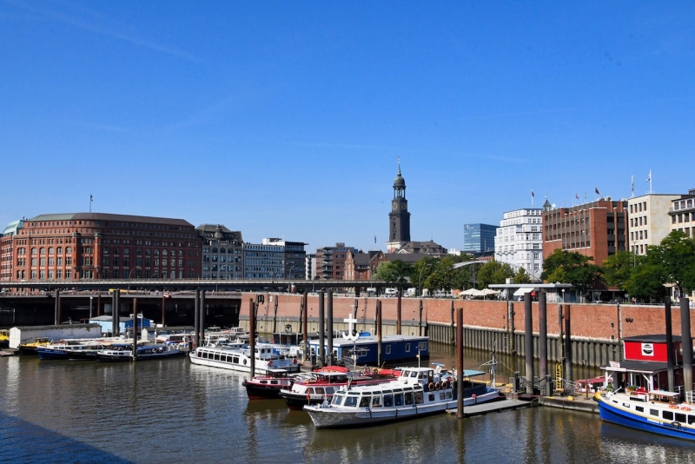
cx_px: 348
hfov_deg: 57.2
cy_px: 232
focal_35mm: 33
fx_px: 637
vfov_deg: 40.0
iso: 2000
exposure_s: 1/1250
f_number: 18
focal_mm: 22
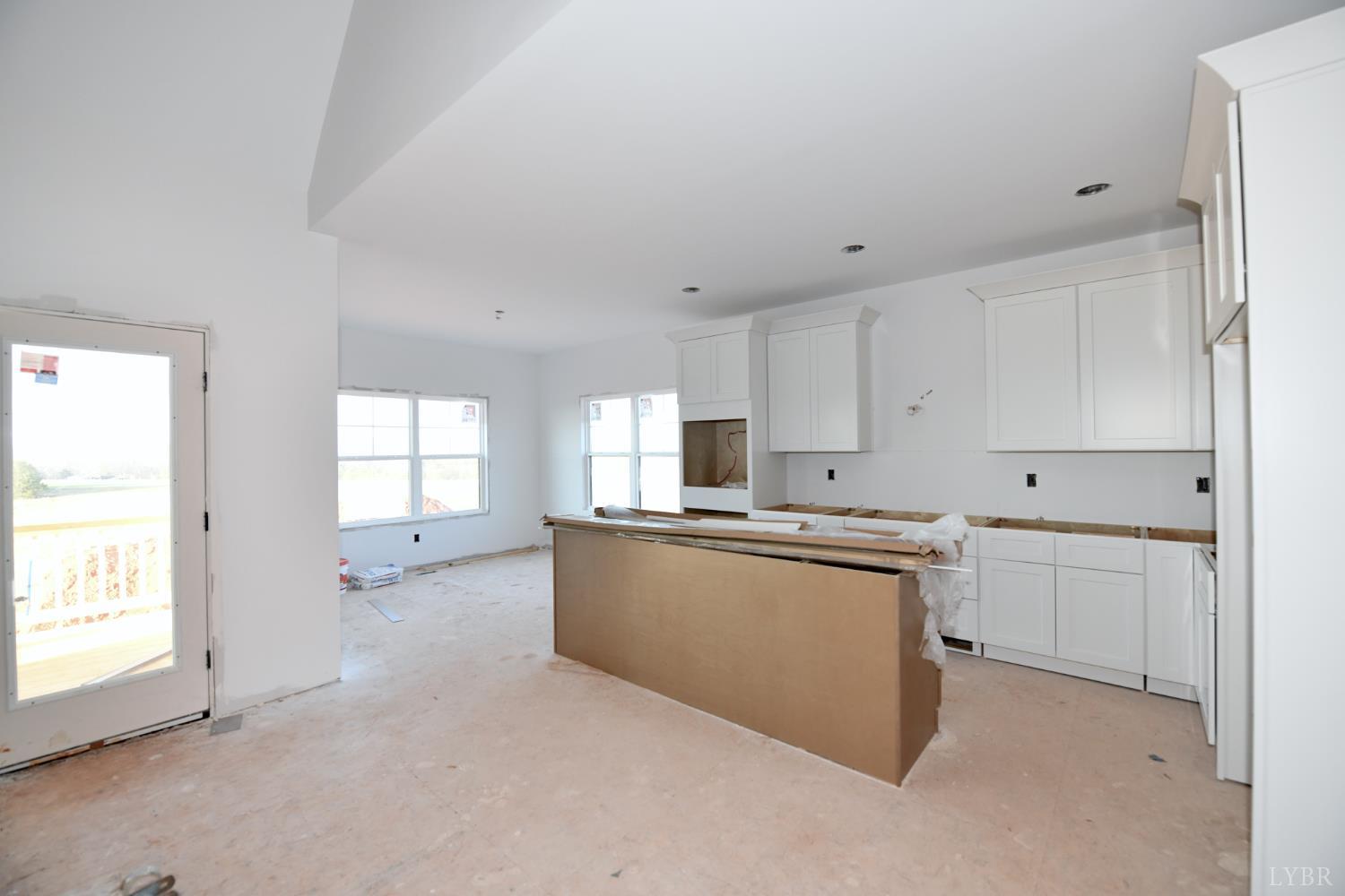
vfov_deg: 81.2
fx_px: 523
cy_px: 448
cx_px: 672
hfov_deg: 104.3
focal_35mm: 14
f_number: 4.5
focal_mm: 14
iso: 800
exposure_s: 1/125
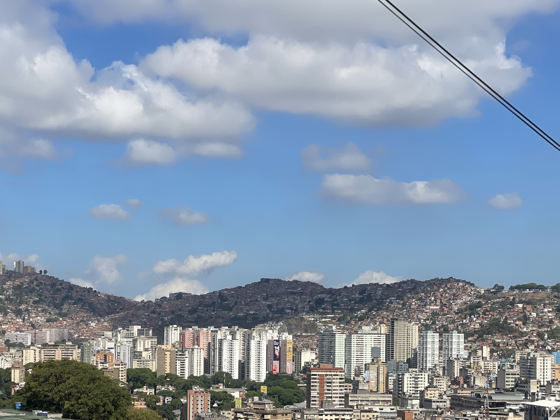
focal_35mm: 81
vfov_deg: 18.1
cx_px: 225
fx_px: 1310
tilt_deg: +1.6
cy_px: 315
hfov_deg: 24.1
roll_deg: -1.9
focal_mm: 6
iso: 25
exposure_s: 1/2994
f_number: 2
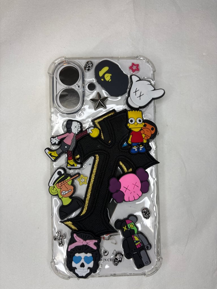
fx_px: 217
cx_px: 108
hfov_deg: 53.1
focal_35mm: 26
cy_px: 144
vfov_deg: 67.3
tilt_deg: -86.1
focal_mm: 5.96
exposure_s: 1/120
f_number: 1.6
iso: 32
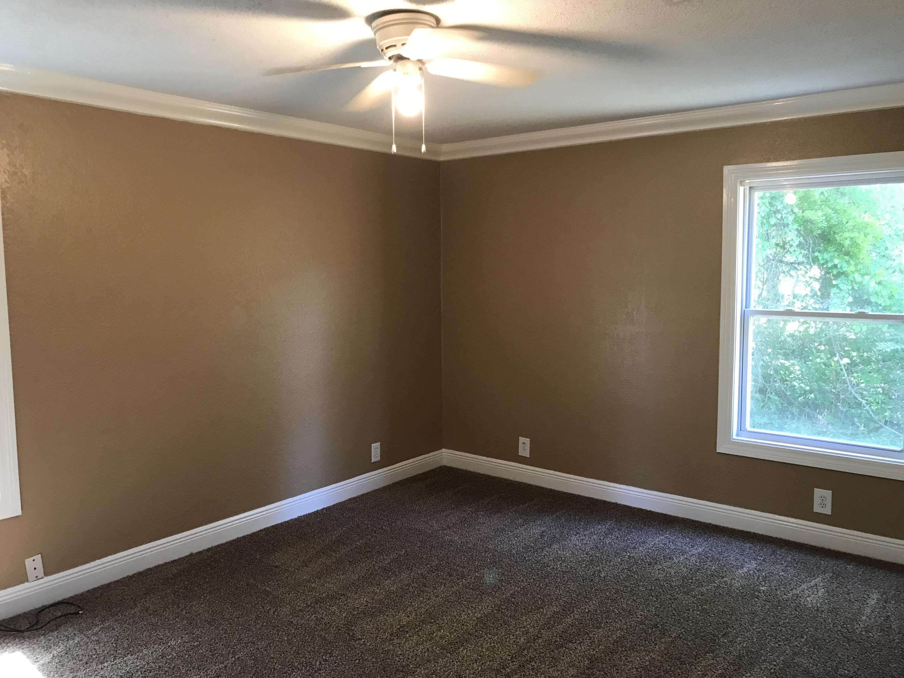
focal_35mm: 28
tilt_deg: -5.3
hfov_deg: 63.4
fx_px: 731
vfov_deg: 49.7
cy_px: 339
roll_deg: +0.2
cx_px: 452
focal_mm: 3.99
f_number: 1.8
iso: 40
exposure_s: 1/17
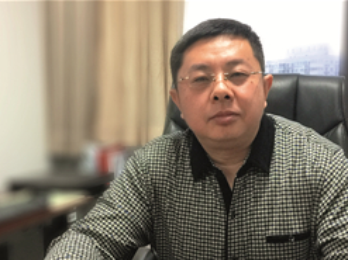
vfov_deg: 30.1
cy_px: 209
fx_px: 472
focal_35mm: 47
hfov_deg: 39.9
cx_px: 237
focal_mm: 4.15
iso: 100
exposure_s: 1/17
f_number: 2.2
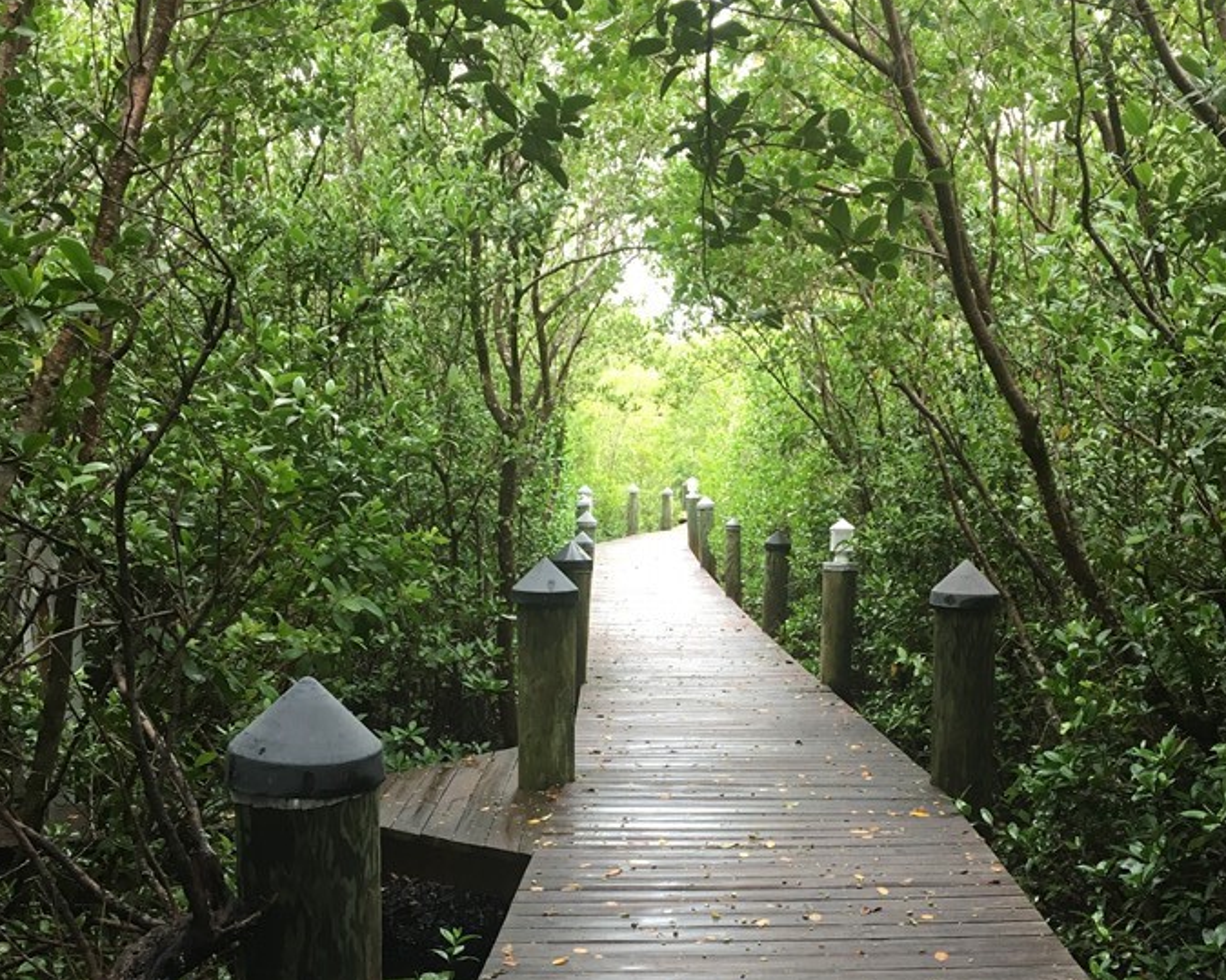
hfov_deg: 42.8
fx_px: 1560
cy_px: 569
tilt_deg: -2.9
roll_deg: +1.5
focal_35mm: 43
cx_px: 688
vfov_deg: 34.8
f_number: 2.2
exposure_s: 1/30
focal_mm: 4.15
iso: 32
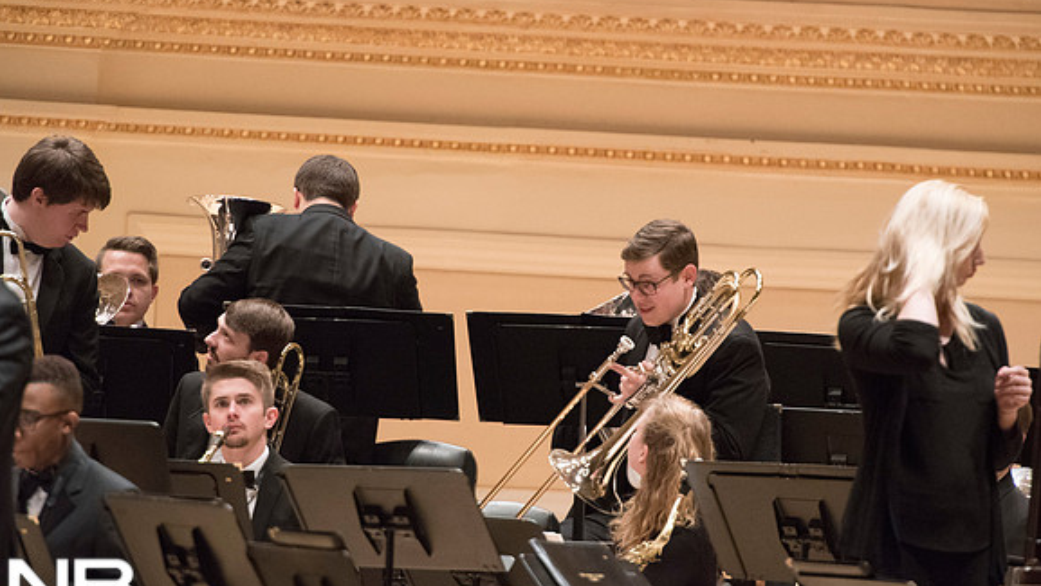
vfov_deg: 2.9
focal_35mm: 421
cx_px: 520
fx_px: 11625
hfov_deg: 5.1
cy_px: 295
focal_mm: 400
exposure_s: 1/160
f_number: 6.3
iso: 12800
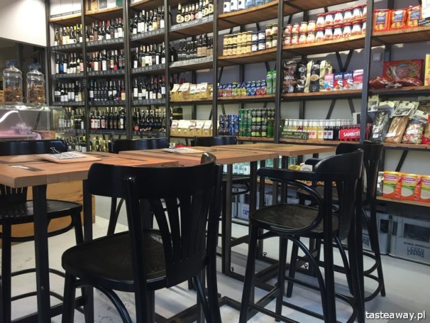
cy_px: 162
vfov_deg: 48.2
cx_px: 215
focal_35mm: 29
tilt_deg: -5.1
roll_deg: -1.3
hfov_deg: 61.7
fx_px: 360
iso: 100
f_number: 2.2
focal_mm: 4.15
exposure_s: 1/33
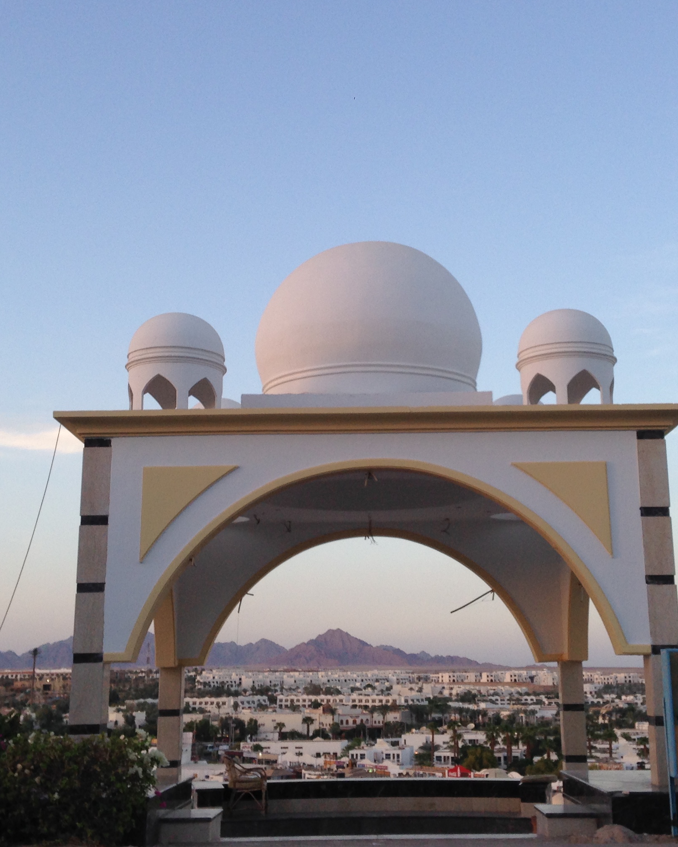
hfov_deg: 29.1
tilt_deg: +14.4
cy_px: 361
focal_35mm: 52
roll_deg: -0.1
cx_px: 364
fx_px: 1305
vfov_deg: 35.9
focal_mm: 4.12
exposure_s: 1/242
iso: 50
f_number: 2.4
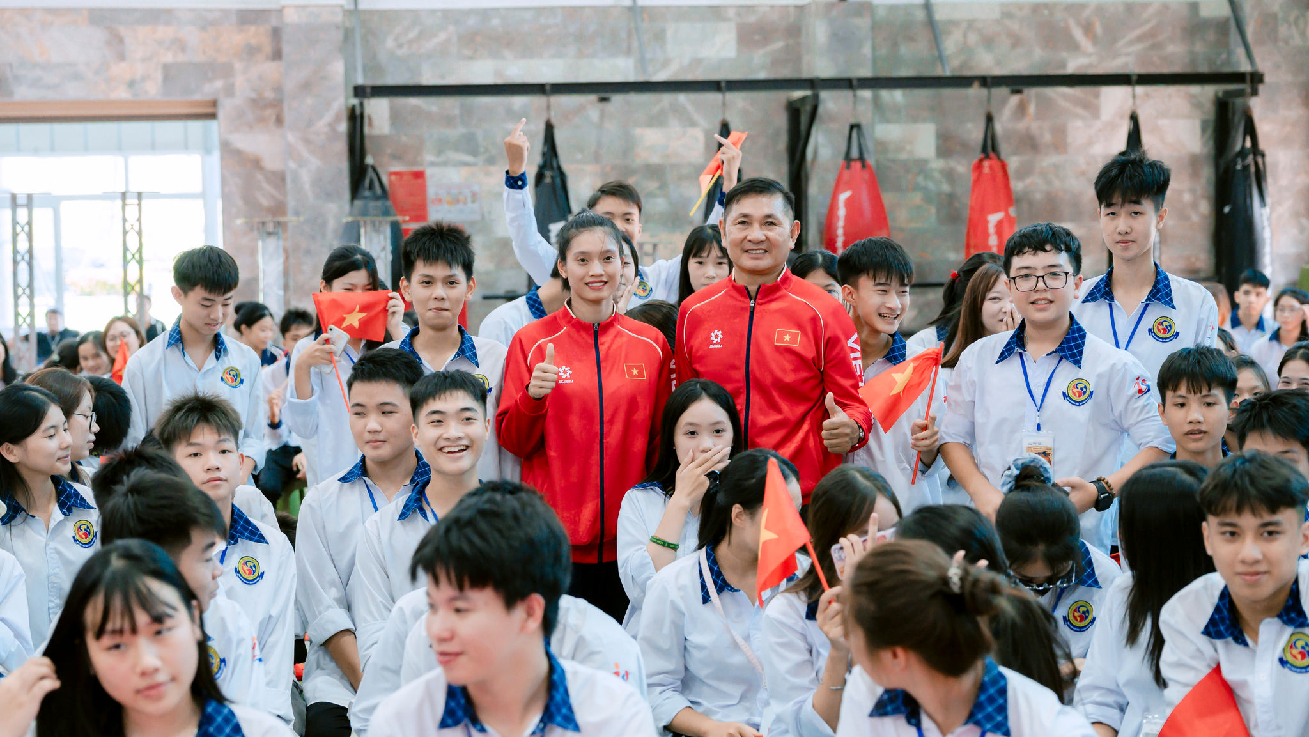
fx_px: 2509
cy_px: 368
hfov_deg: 29.2
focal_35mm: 72
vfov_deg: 16.7
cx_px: 654
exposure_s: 1/320
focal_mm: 69
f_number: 4
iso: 2000
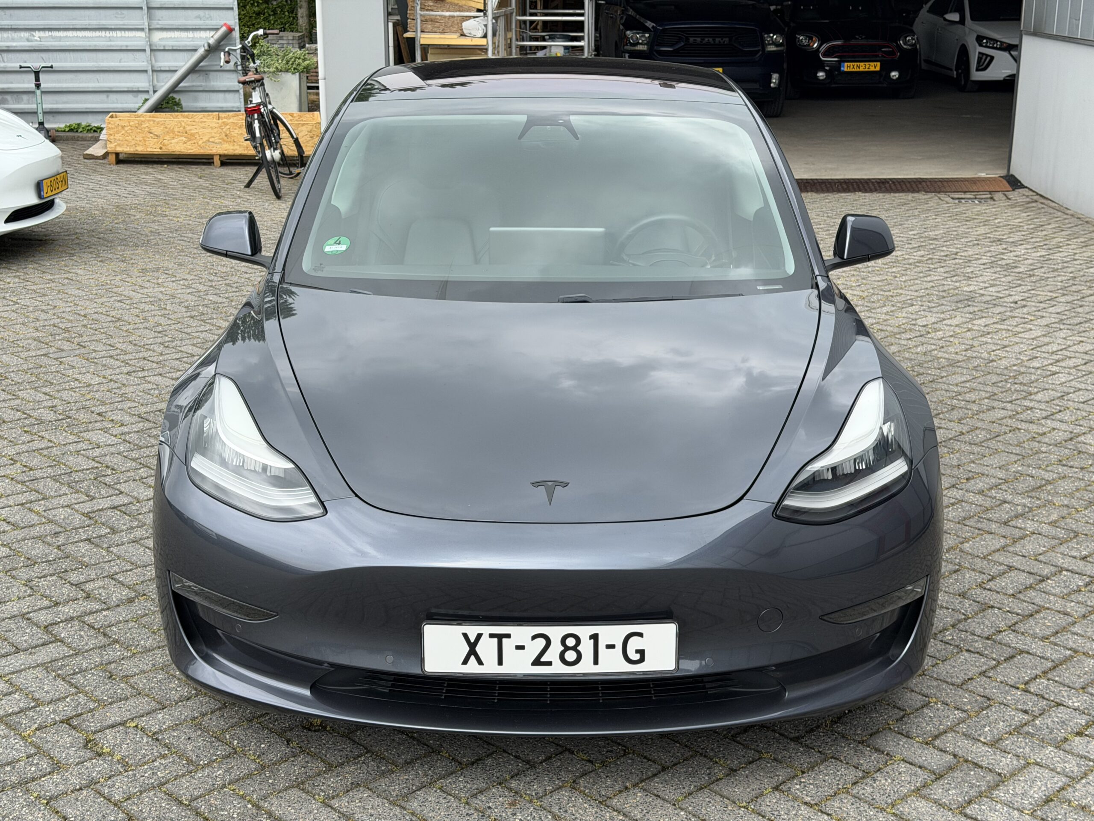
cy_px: 410
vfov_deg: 30.3
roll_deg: -0.1
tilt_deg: -16.6
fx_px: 1517
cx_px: 547
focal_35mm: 48
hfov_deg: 39.7
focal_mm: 6.76
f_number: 1.78
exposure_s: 1/1307
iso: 64
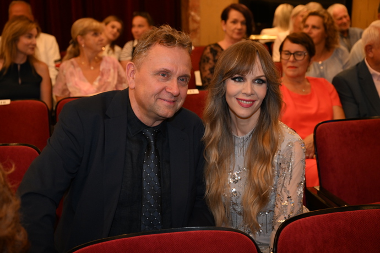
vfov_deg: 27.5
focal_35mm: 49
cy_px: 126
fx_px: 517
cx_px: 190
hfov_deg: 40.3
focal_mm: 49
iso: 2000
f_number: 4.5
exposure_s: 1/125
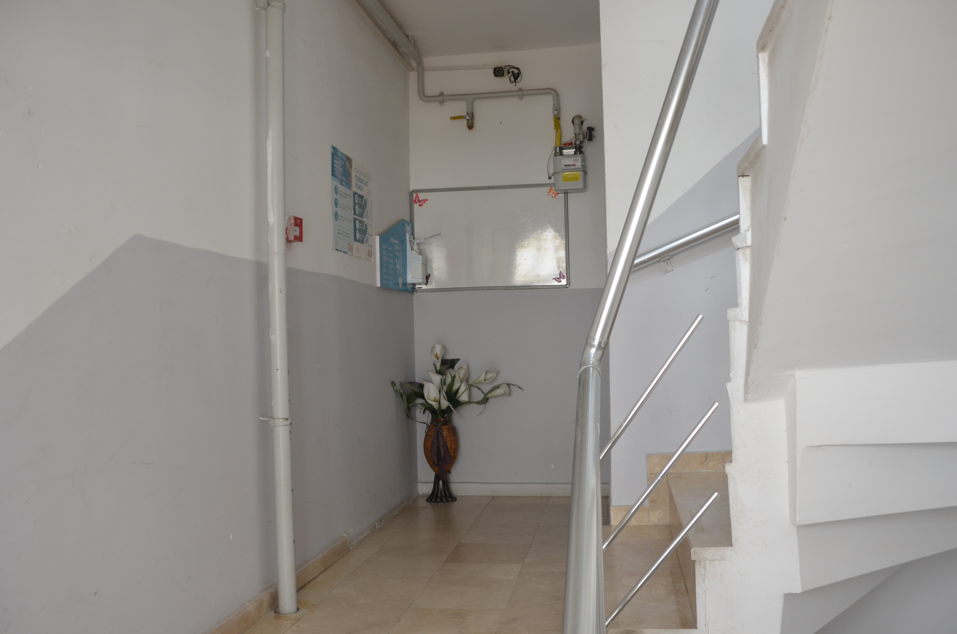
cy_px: 328
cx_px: 484
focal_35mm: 32
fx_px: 849
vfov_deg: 40.9
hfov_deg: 58.8
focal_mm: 20
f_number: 4
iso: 400
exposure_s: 1/60
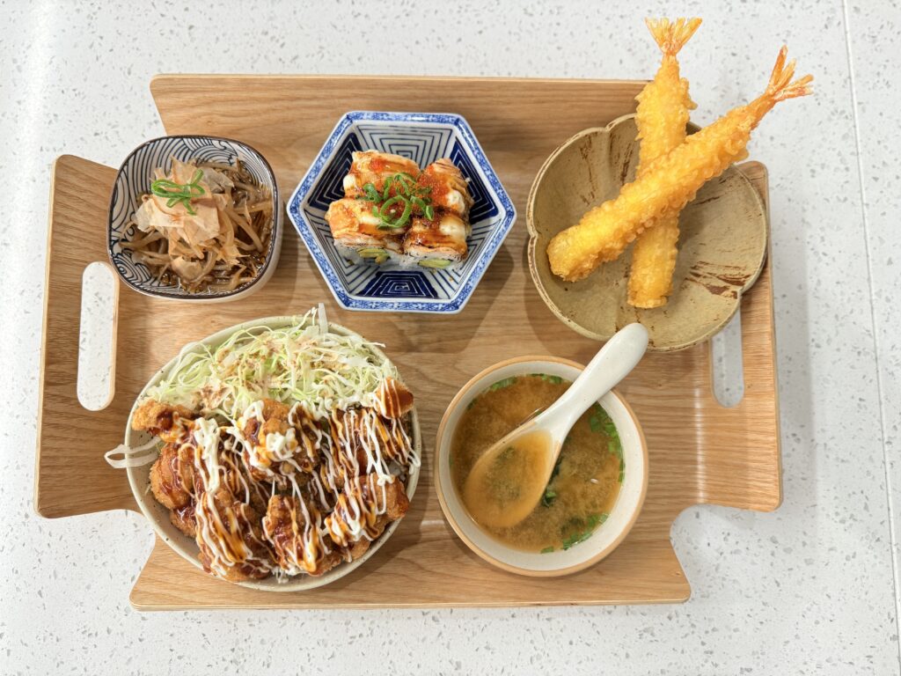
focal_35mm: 24
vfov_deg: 56.8
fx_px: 625
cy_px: 338
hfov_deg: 71.6
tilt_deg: -83.5
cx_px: 450
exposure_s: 1/50
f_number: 1.78
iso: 160
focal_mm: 6.76
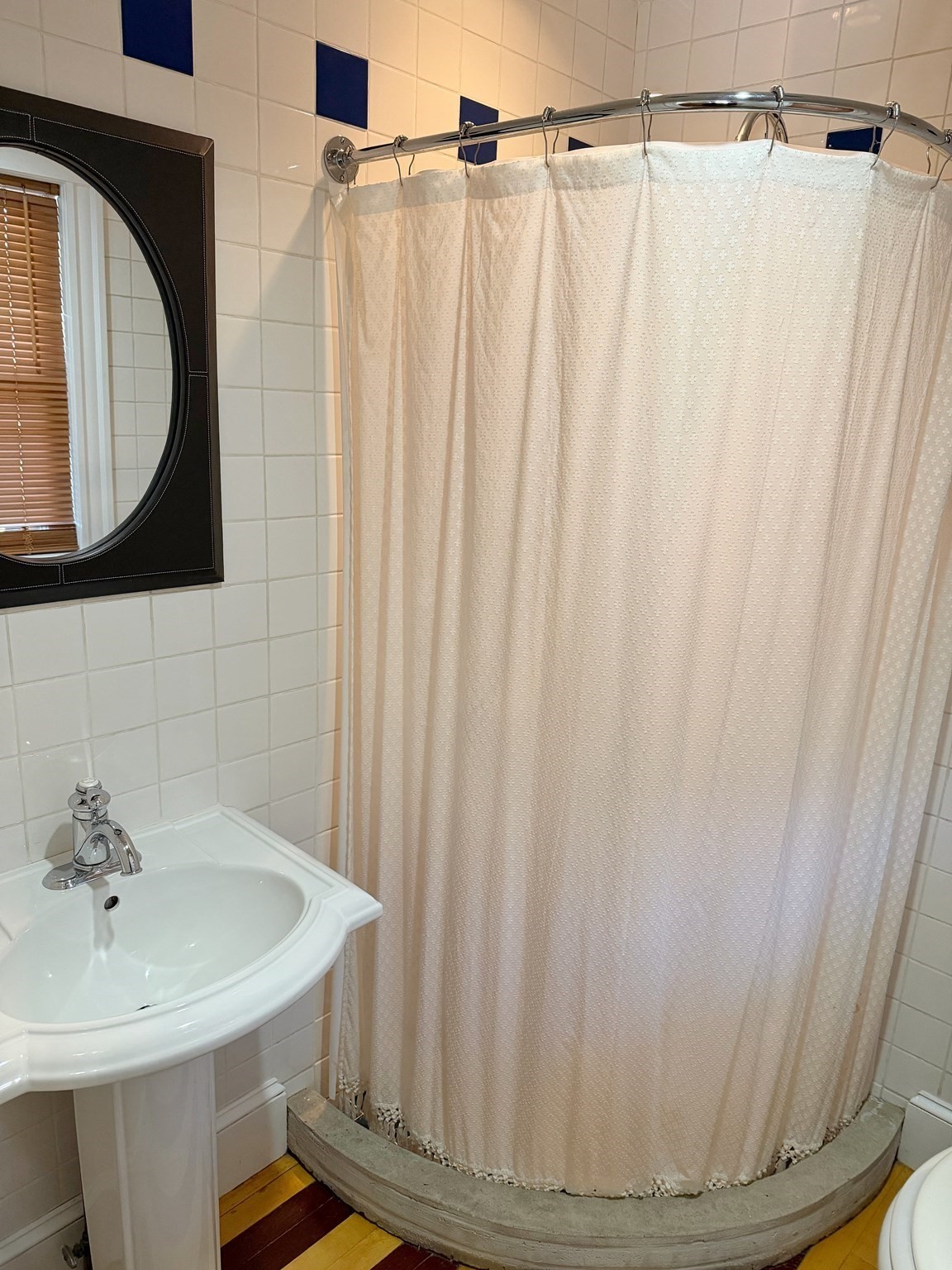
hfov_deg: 56.8
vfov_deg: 71.6
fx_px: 880
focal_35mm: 24
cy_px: 635
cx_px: 476
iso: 400
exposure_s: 1/60
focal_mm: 6.76
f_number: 1.78
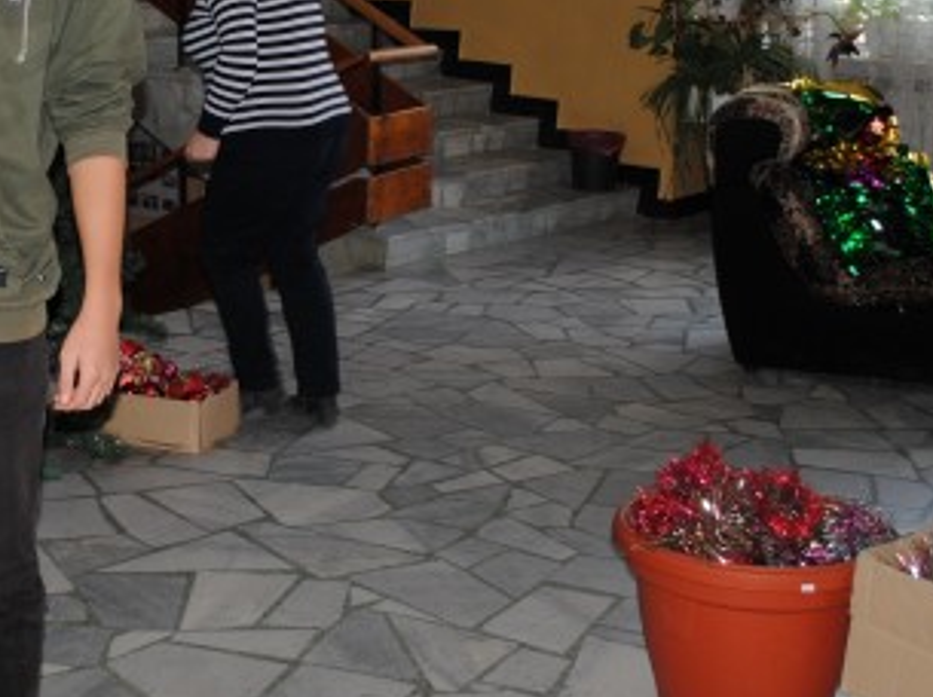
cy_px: 190
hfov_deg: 28.0
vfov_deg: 21.4
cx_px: 185
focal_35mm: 68
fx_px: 1831
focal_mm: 20
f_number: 3.8
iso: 200
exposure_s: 1/60
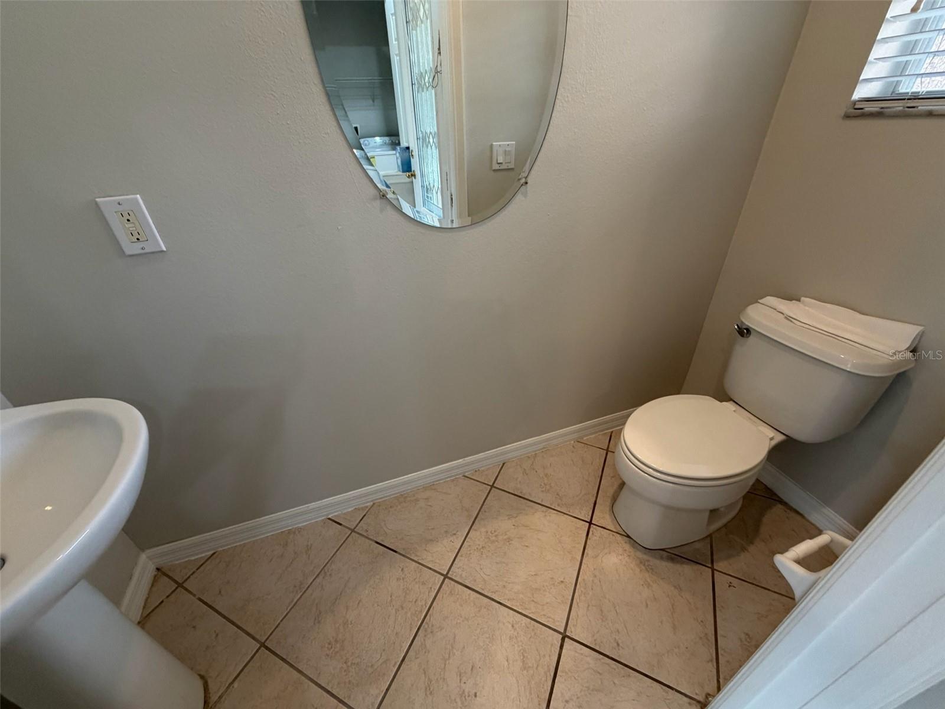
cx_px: 472
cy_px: 354
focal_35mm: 14
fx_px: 382
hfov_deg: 102.1
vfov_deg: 85.7
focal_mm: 2.22
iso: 200
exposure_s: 1/60
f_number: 2.2
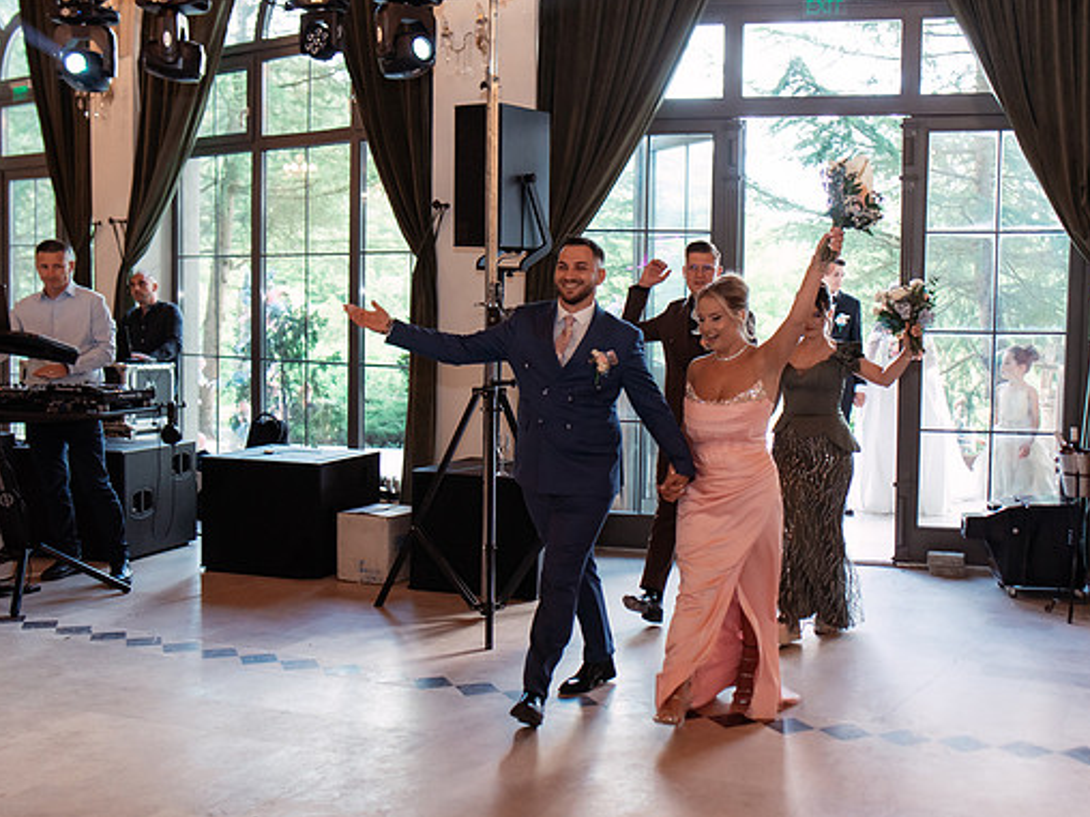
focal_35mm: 42
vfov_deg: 34.3
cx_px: 635
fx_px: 1323
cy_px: 406
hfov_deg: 44.6
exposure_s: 1/250
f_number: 3.5
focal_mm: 35
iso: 1250
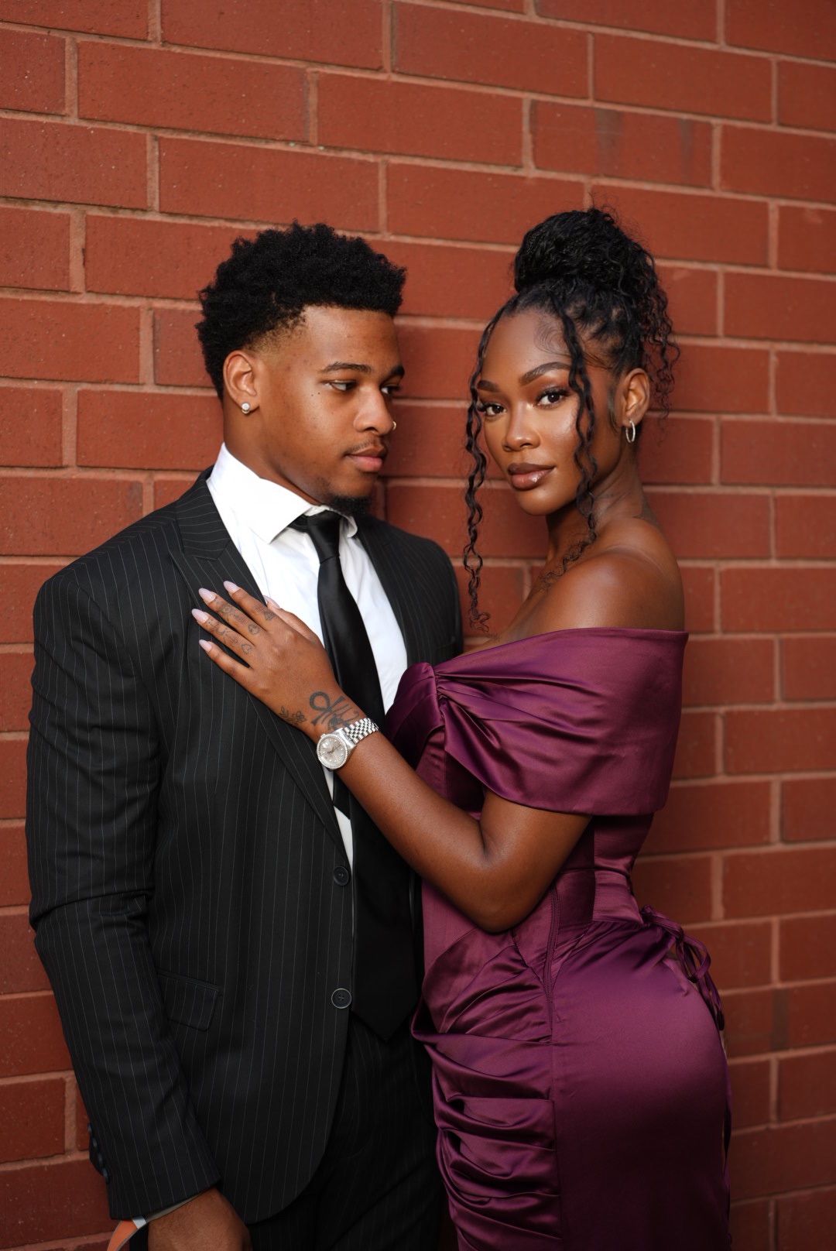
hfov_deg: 27.6
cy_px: 626
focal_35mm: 49
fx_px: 1704
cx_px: 418
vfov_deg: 40.3
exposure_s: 1/160
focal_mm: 49
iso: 64
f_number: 2.8
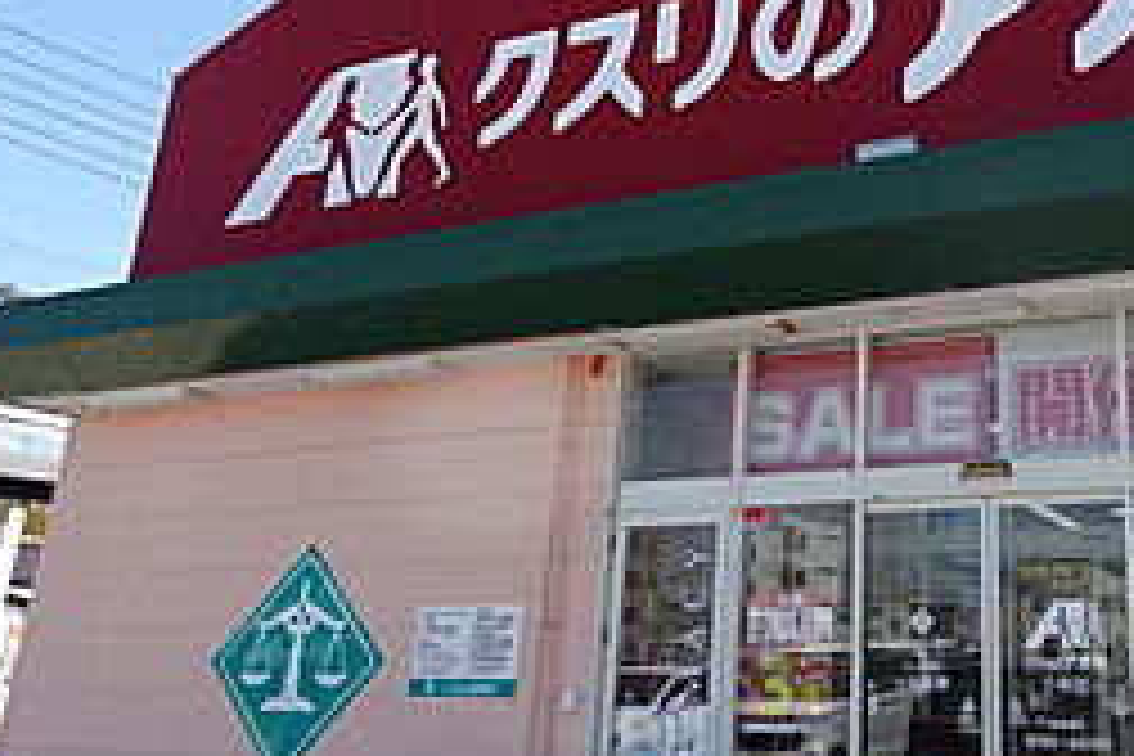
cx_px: 945
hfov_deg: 53.8
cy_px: 378
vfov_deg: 41.1
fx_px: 1008
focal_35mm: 32
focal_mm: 6.9
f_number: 4
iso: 125
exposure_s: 1/500
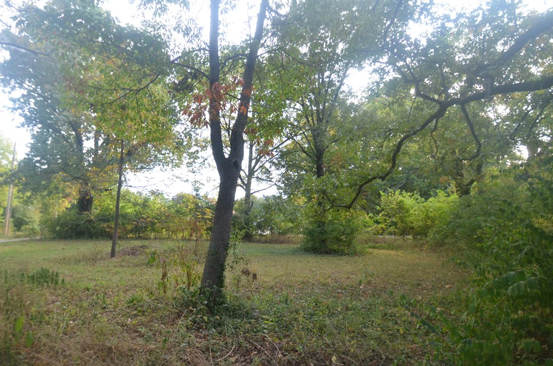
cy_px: 197
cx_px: 228
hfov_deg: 82.5
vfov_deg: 60.9
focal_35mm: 20
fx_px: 311
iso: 800
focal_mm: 11.5
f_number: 3.5
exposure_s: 1/640
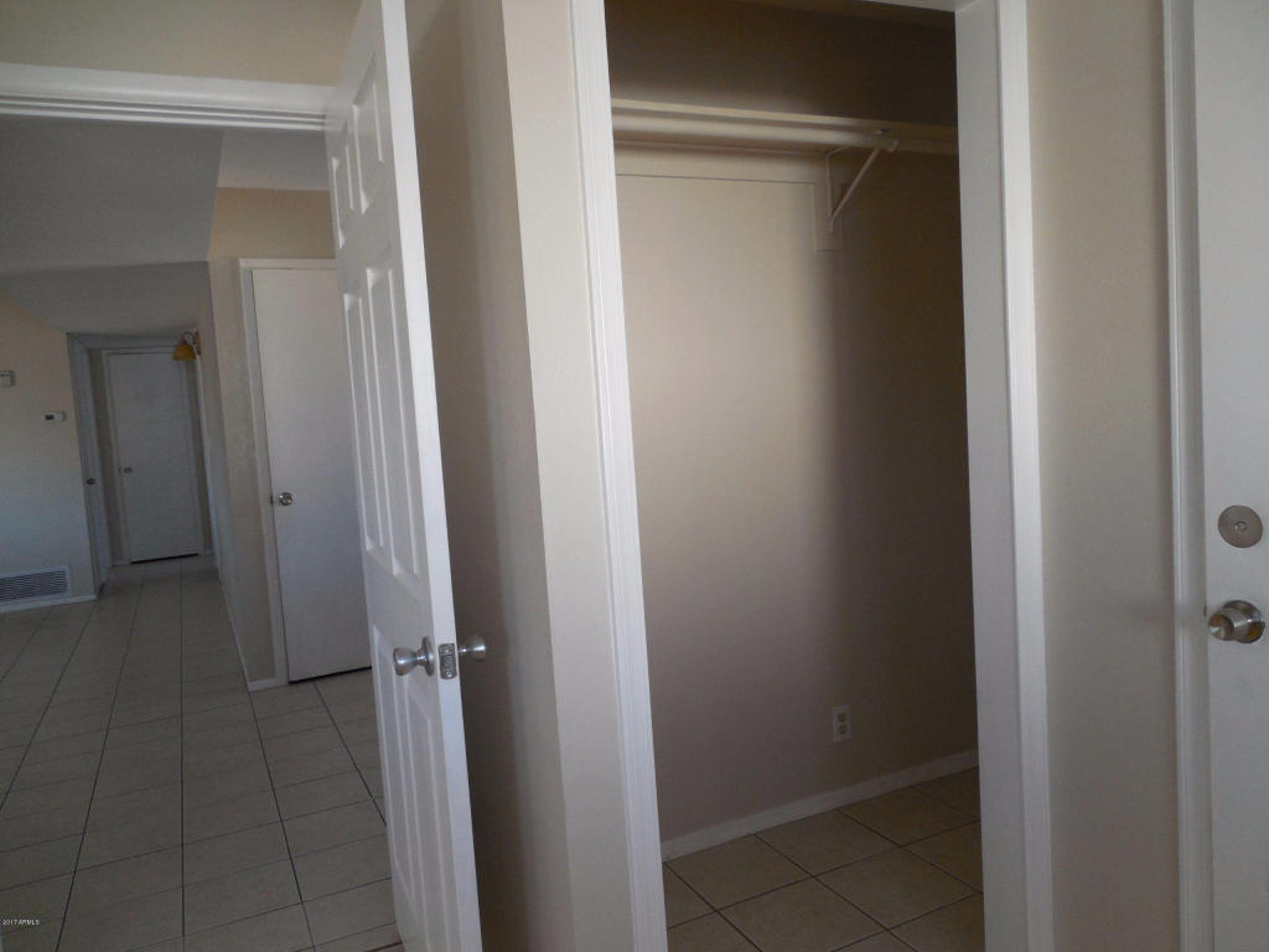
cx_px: 634
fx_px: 916
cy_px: 476
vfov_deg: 54.9
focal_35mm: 25
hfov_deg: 69.4
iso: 220
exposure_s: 1/30
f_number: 3.3
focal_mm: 4.5
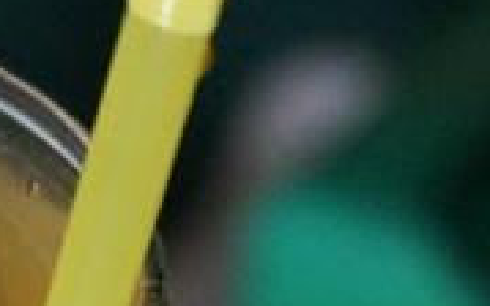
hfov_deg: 6.1
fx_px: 4521
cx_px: -342
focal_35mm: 338
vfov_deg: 3.8
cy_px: 943
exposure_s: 1/50
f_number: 5
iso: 3200
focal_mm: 33
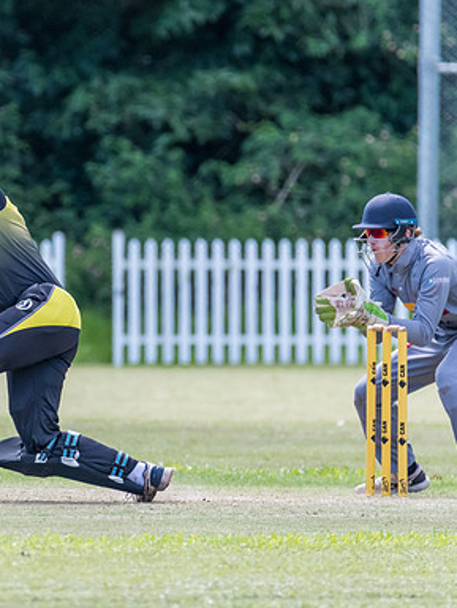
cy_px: 279
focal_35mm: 1031
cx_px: 78
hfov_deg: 1.4
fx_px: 18138
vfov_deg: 1.9
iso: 2200
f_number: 6.3
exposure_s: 1/2000
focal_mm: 600
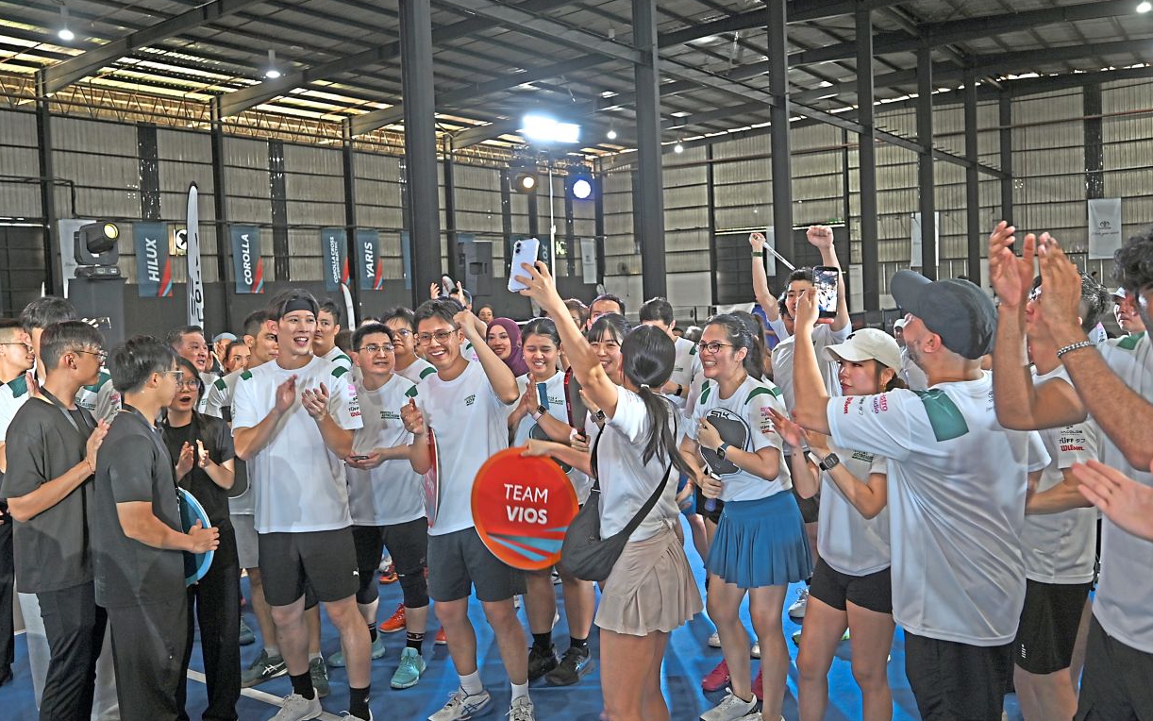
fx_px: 974
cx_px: 581
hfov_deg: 61.2
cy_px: 335
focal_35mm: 31
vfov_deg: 40.6
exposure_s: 1/200
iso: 1250
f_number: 4
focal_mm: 30
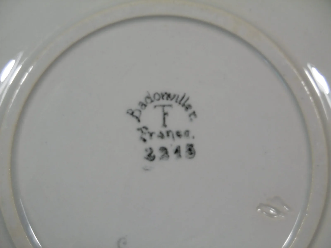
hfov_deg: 25.0
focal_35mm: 78
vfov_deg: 18.9
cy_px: 124
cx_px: 166
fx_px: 746
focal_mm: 14
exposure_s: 1/25
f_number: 4.5
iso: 100
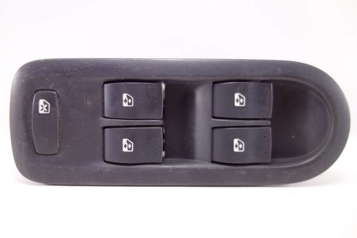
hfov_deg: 65.5
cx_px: 178
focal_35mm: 28
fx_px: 278
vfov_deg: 46.4
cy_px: 119
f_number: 1.8
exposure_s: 1/60
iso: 125
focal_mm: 10.4
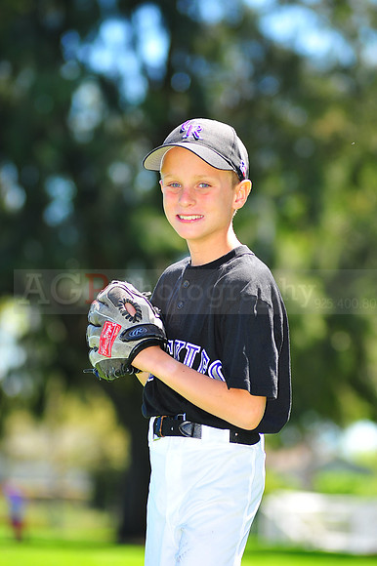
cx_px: 188
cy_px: 283
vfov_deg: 11.4
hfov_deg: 7.6
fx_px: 2831
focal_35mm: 180
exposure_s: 1/320
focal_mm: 180
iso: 200
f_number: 5
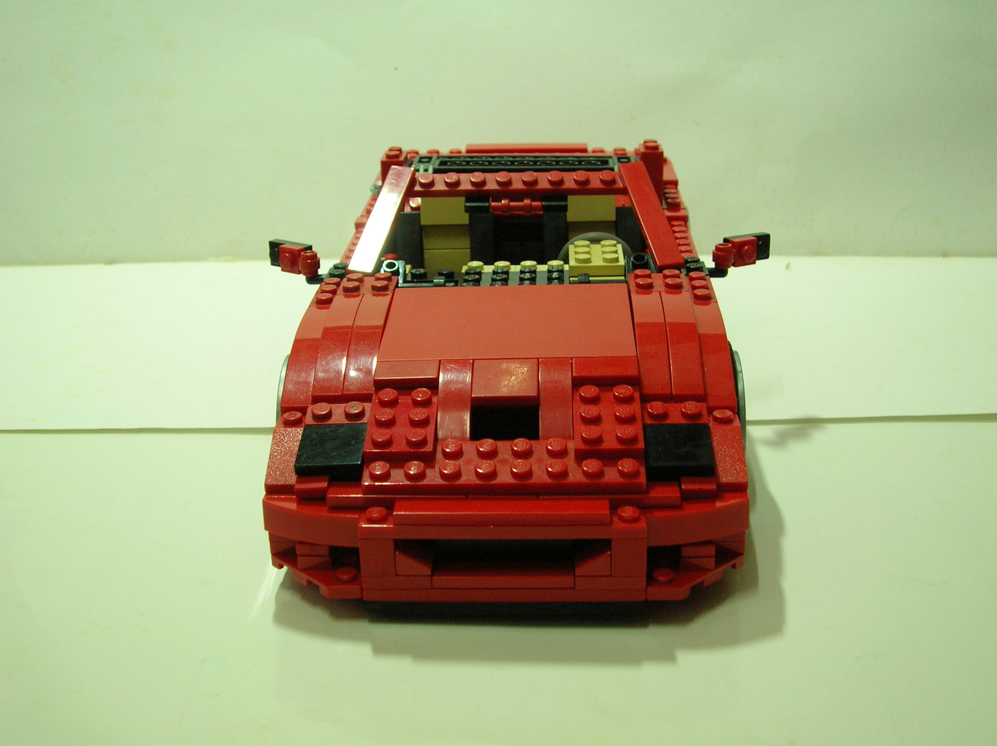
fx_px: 1324
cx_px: 498
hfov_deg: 41.3
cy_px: 373
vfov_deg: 31.5
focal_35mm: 46
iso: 112
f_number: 3.2
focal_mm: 7.7
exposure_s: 1/4.4
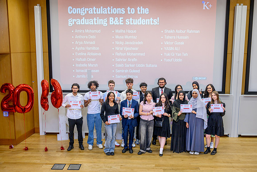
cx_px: 128
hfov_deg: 51.2
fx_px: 268
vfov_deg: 35.4
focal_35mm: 38
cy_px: 86
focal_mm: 37
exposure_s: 1/200
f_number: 2.8
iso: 720
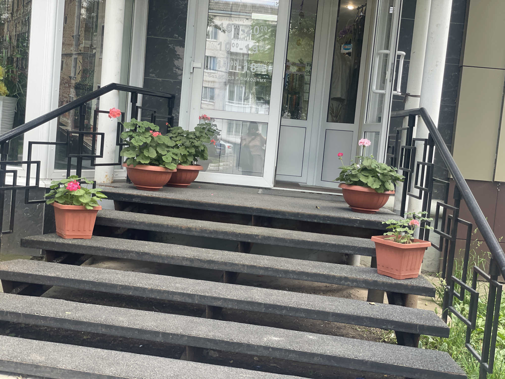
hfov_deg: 36.8
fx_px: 759
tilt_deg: -5.5
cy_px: 190
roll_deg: -4.6
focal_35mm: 52
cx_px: 252
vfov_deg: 28.0
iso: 50
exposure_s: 1/99
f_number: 2
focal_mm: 6
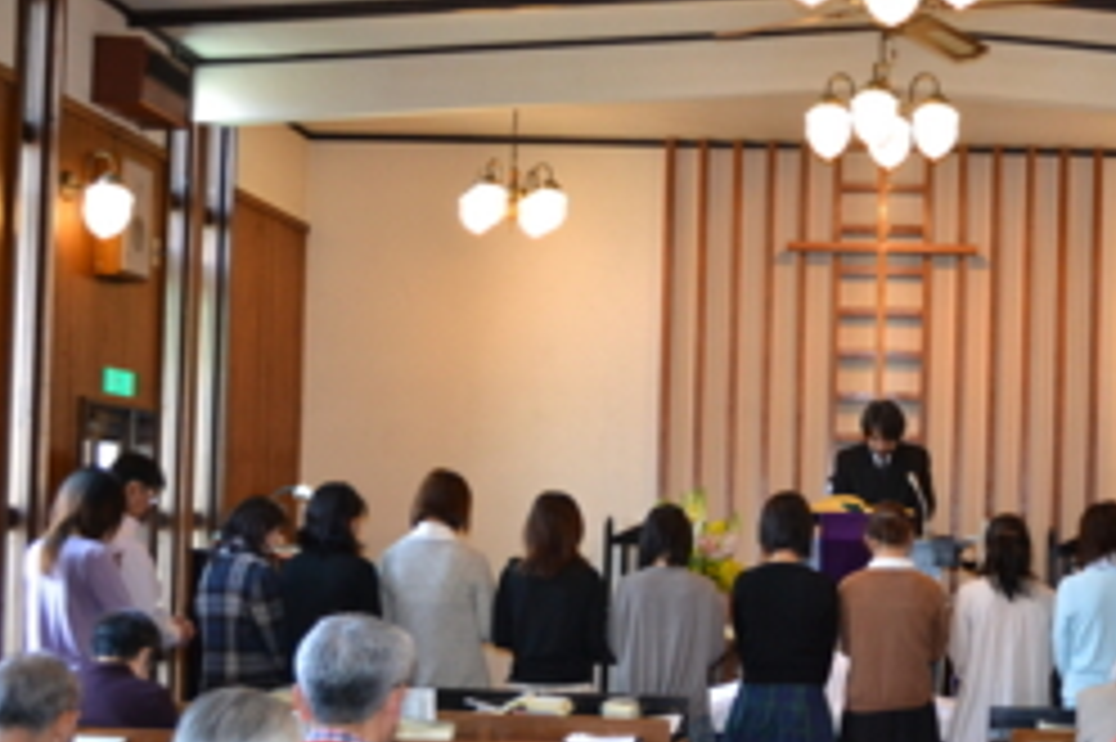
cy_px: 479
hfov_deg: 31.3
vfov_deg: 21.5
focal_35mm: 63
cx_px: 850
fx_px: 1952
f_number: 4.2
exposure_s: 1/60
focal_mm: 26
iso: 1250
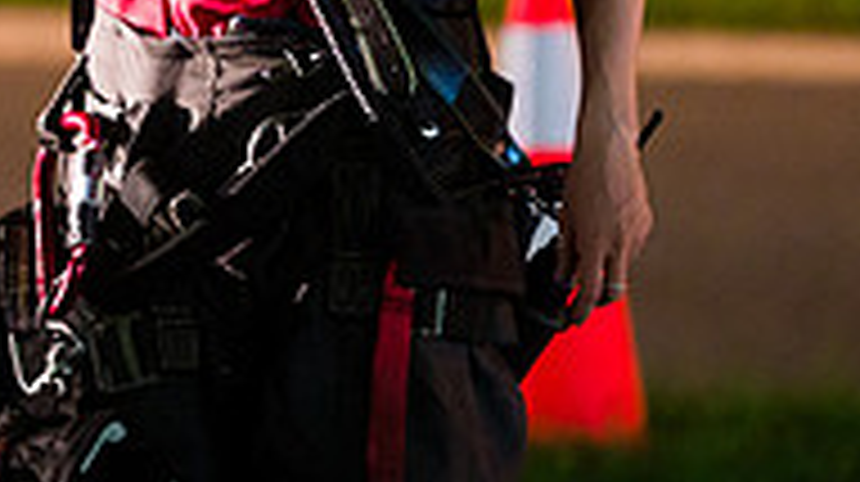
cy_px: -374
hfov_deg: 4.1
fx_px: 11960
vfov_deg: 2.3
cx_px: 333
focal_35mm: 525
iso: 3200
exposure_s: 1/125
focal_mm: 165
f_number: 3.2
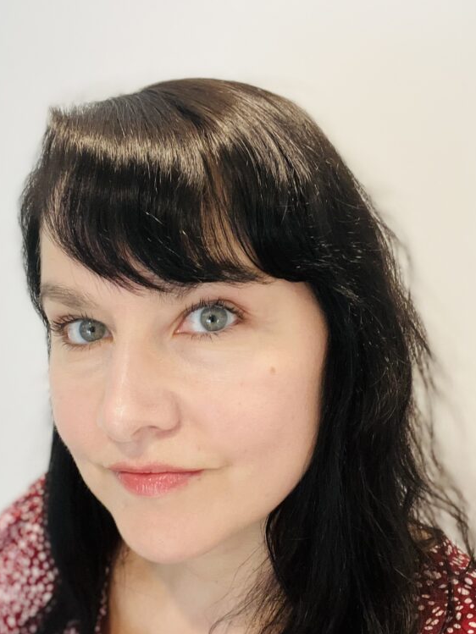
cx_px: 197
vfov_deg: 45.3
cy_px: 405
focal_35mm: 41
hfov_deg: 35.1
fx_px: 752
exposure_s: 1/60
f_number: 2.2
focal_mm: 2.71
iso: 160
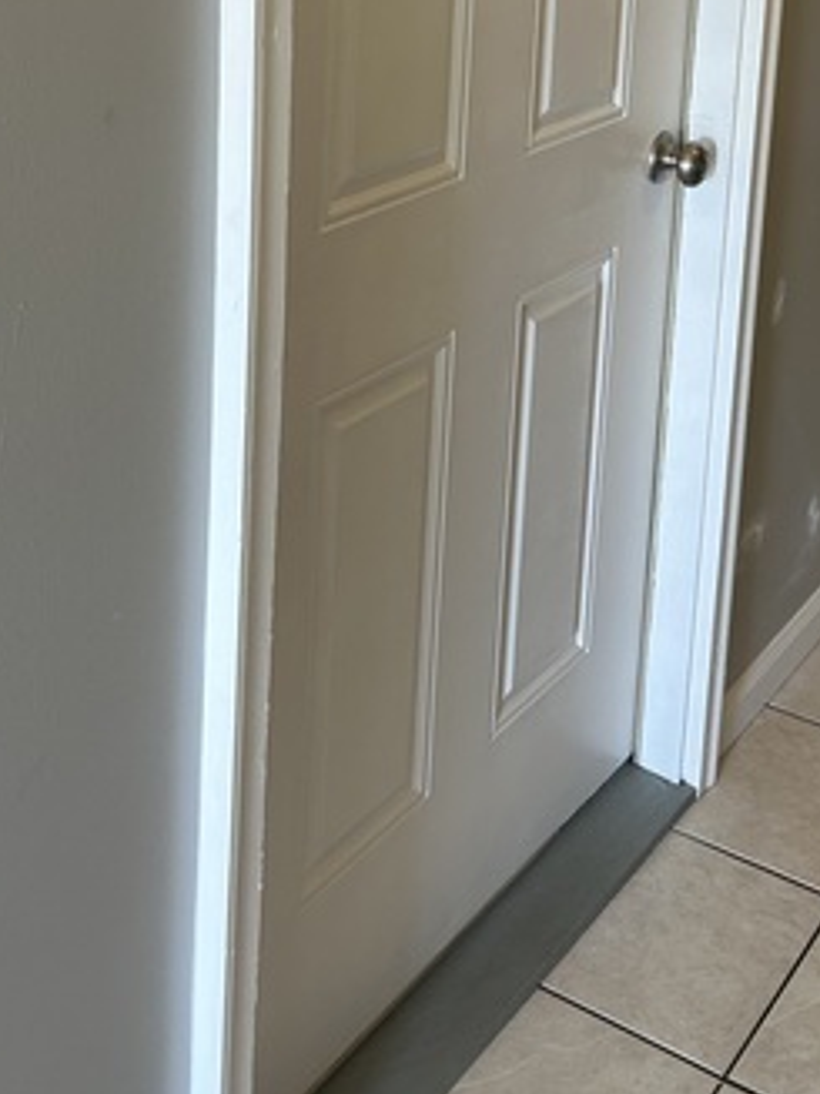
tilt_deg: -11.3
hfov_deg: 27.1
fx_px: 1675
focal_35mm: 53
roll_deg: -3.5
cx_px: 629
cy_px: 25
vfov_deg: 33.4
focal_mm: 5.7
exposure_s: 1/120
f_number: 1.5
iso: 100
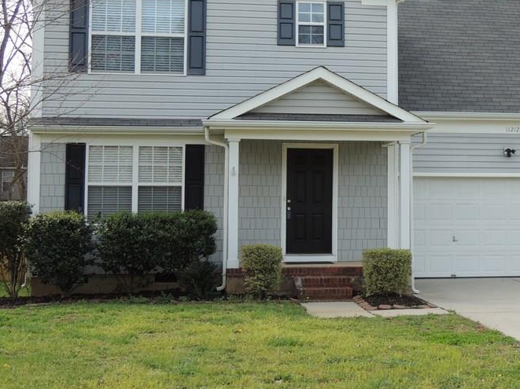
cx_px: 368
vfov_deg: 23.5
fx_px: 931
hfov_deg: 30.8
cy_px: 134
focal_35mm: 62
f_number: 3.3
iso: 100
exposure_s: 1/320
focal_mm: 7.1
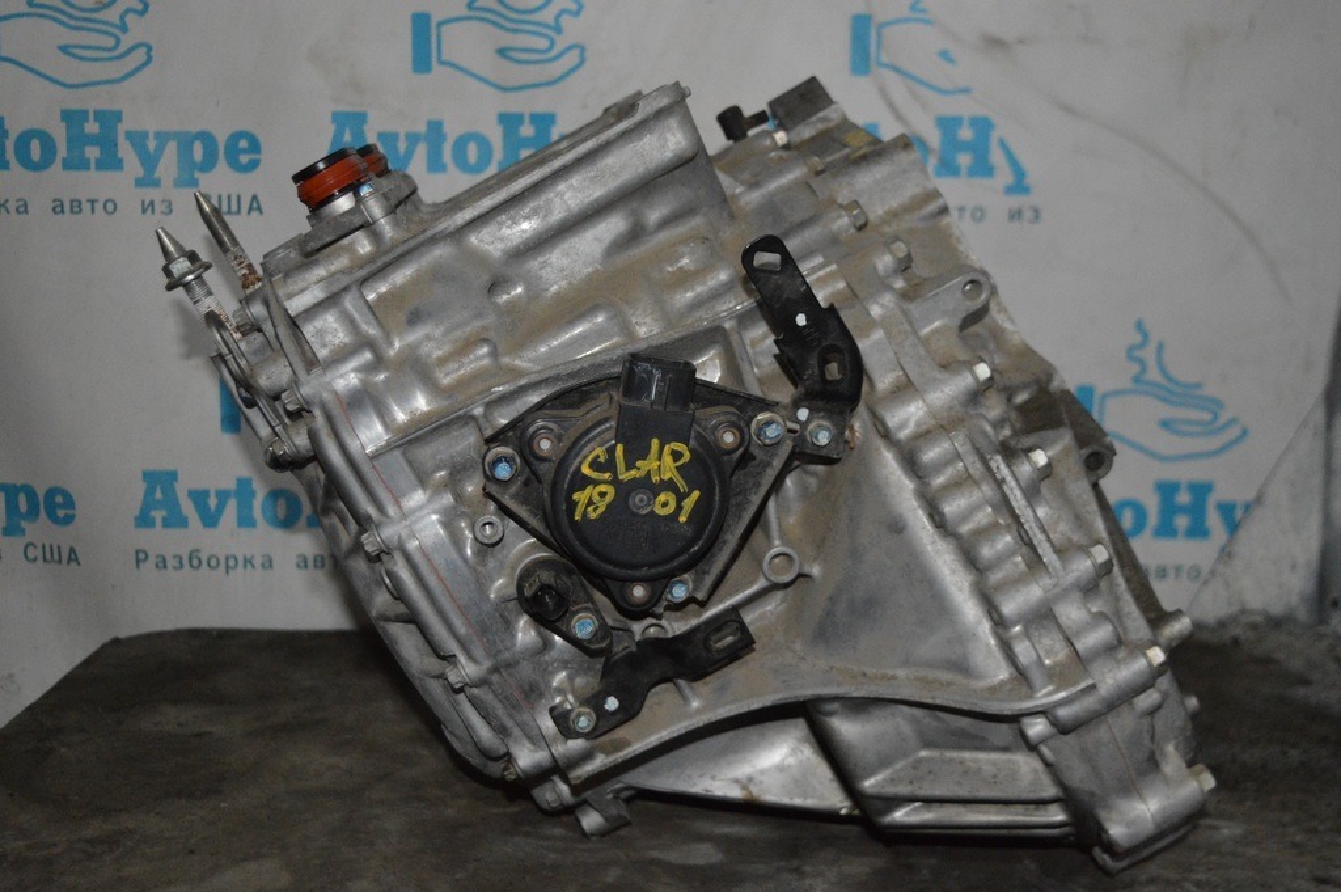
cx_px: 670
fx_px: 1675
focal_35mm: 45
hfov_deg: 43.6
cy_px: 446
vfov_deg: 29.8
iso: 3200
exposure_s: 1/60
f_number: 4.2
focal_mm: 30
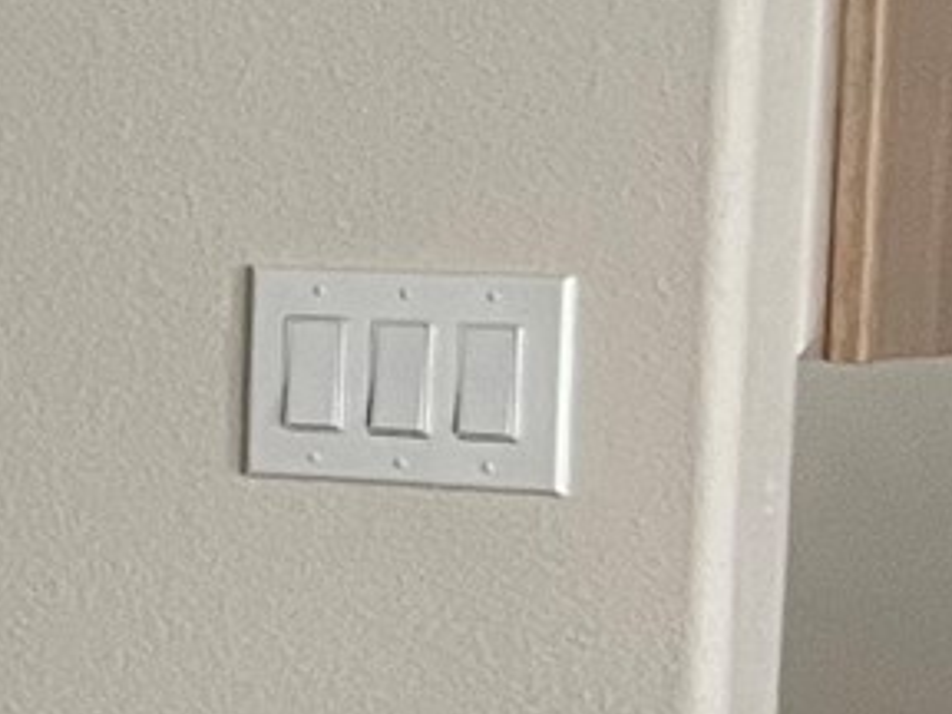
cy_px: 245
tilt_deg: -4.1
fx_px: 5088
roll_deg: -0.5
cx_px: -2380
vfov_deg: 8.0
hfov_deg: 8.2
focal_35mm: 185
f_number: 1.5
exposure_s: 1/60
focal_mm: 5.7
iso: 125
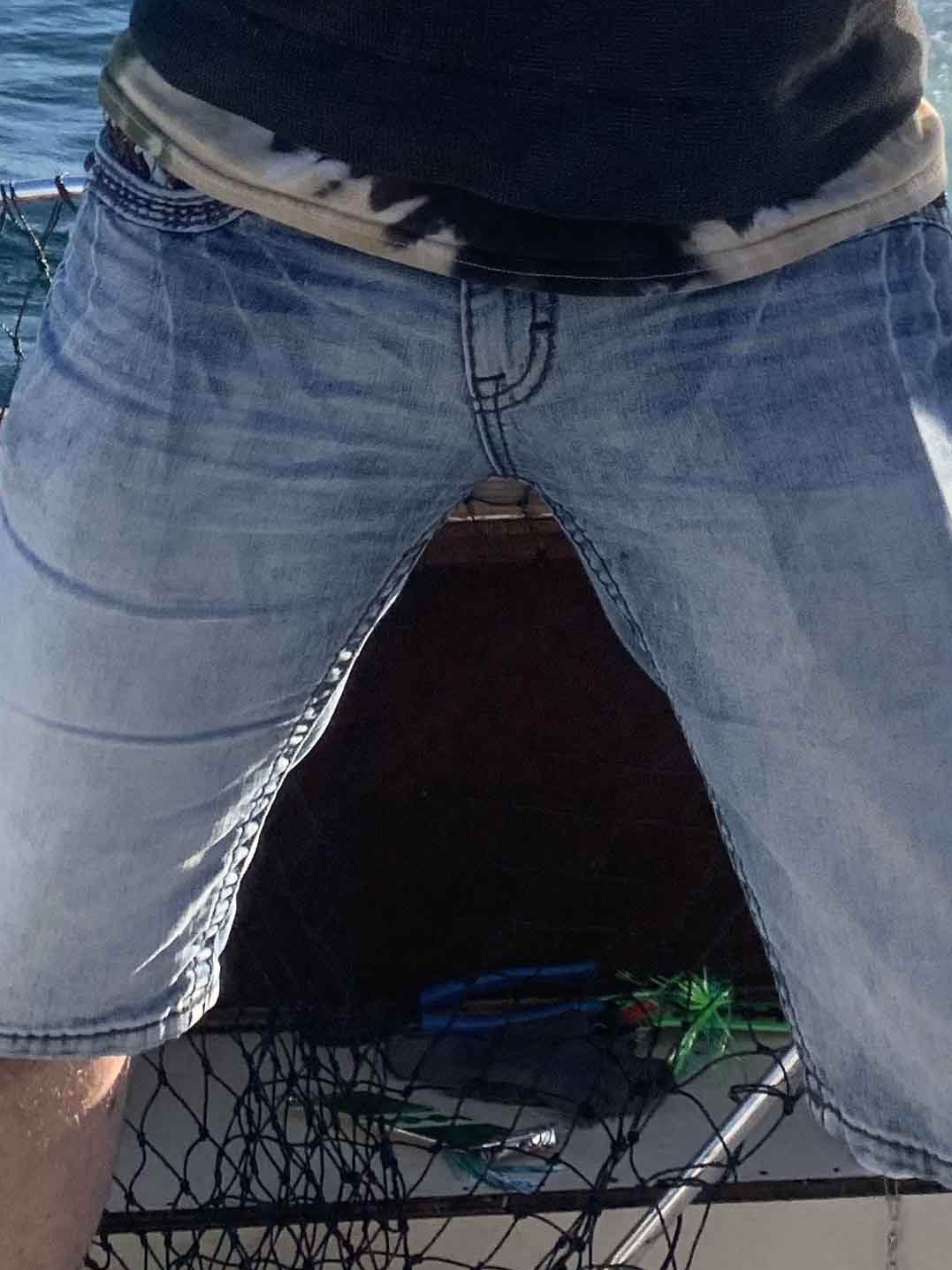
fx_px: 2677
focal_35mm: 73
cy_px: -247
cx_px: 481
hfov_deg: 20.2
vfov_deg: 24.3
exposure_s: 1/1176
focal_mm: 4.25
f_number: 1.8
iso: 25
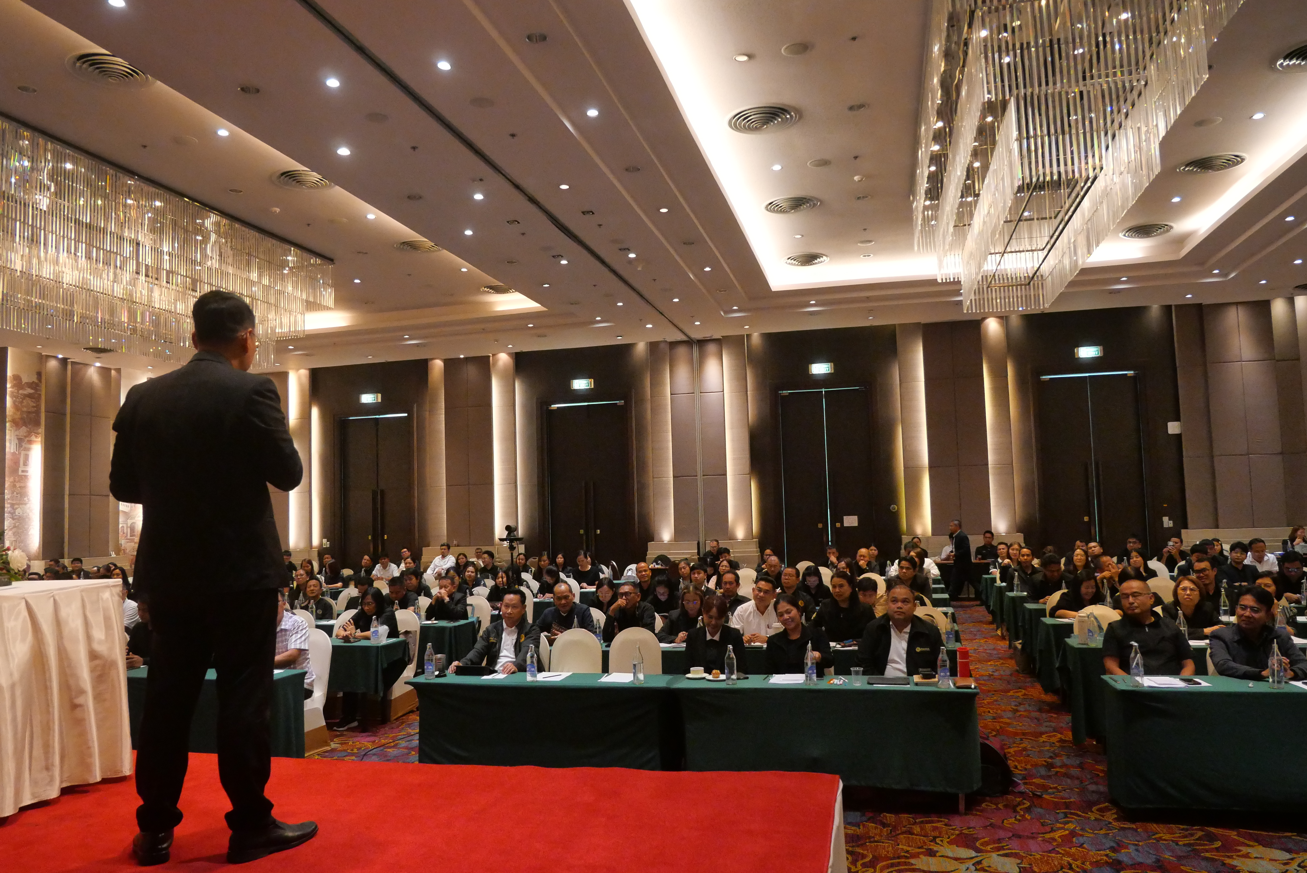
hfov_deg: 73.7
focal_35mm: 24
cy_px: 436
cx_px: 654
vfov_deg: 53.2
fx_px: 872
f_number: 4.5
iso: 3200
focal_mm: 12
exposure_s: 1/160
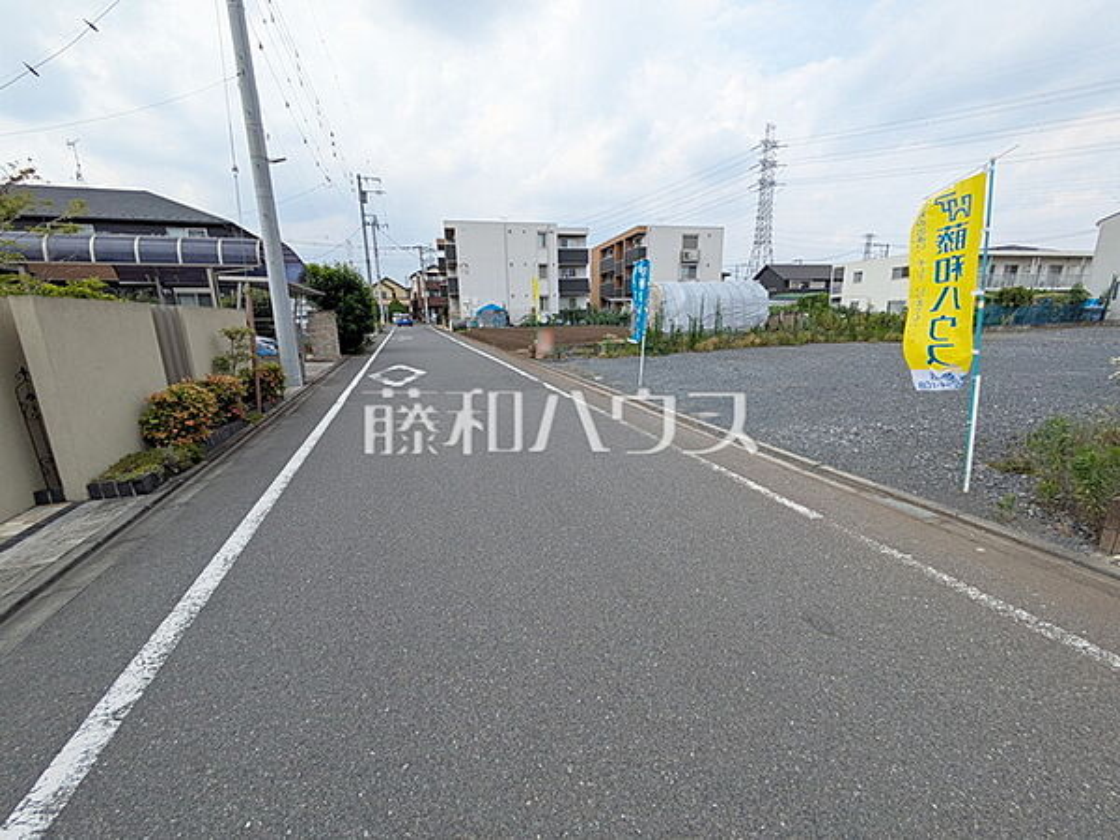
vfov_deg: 85.7
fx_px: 453
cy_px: 420
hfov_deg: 102.1
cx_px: 560
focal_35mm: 14
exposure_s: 1/1504
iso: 51
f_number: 2.2
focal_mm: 1.83
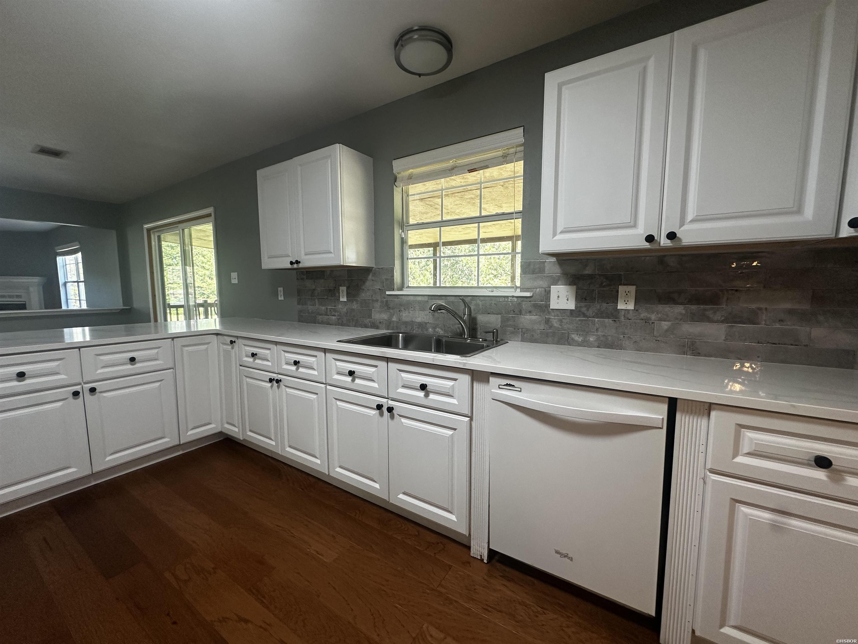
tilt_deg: -4.6
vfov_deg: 85.7
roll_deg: -0.2
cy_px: 322
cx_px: 429
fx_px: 347
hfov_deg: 102.1
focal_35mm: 14
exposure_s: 1/120
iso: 200
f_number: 2.2
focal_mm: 2.22
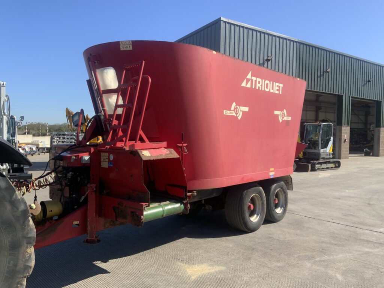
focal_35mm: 29
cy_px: 144
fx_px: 322
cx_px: 192
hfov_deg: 61.7
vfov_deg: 48.2
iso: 16
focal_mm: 3
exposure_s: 1/1221
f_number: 1.8
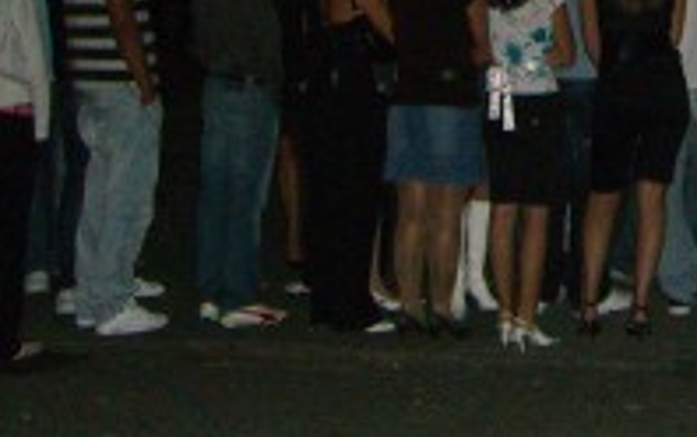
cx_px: 693
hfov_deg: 16.7
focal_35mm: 122
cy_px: -229
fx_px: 2319
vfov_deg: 10.4
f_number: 2.8
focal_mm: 7.9
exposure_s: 1/60
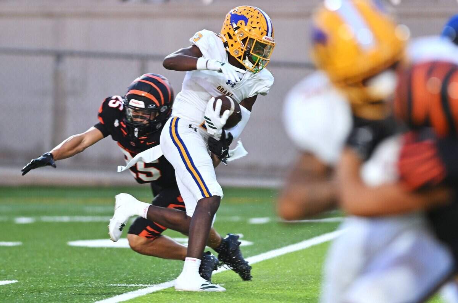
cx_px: 229
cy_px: 152
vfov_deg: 4.6
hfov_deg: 6.9
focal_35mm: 300
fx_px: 3808
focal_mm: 300
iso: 1250
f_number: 3.2
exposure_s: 1/800
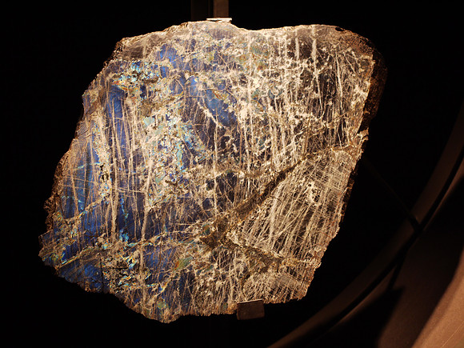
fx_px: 1206
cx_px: 232
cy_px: 174
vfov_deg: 16.4
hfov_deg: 21.8
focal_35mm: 90
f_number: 1.8
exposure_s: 1/125
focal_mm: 45
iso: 160
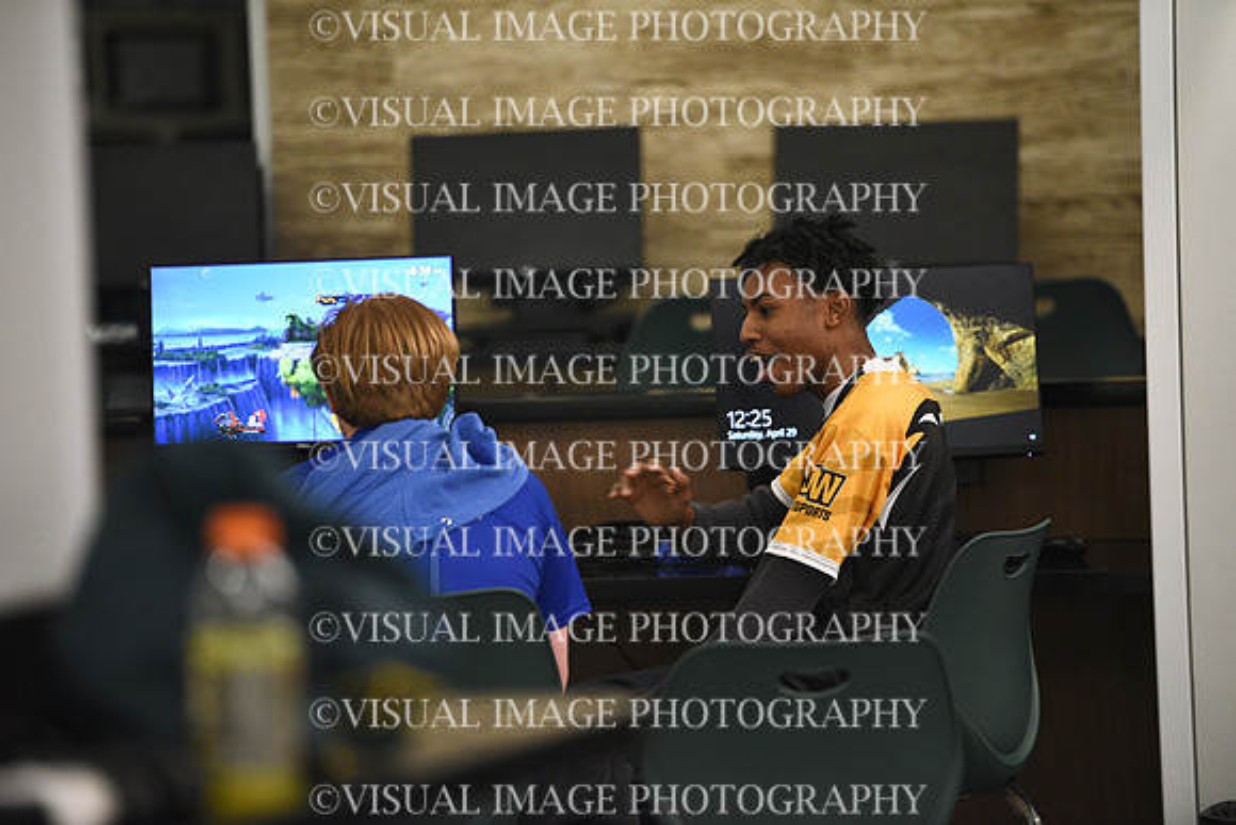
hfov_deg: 10.3
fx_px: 6868
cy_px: 412
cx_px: 618
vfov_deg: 6.9
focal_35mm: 200
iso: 3200
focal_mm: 200
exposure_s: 1/200
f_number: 2.8
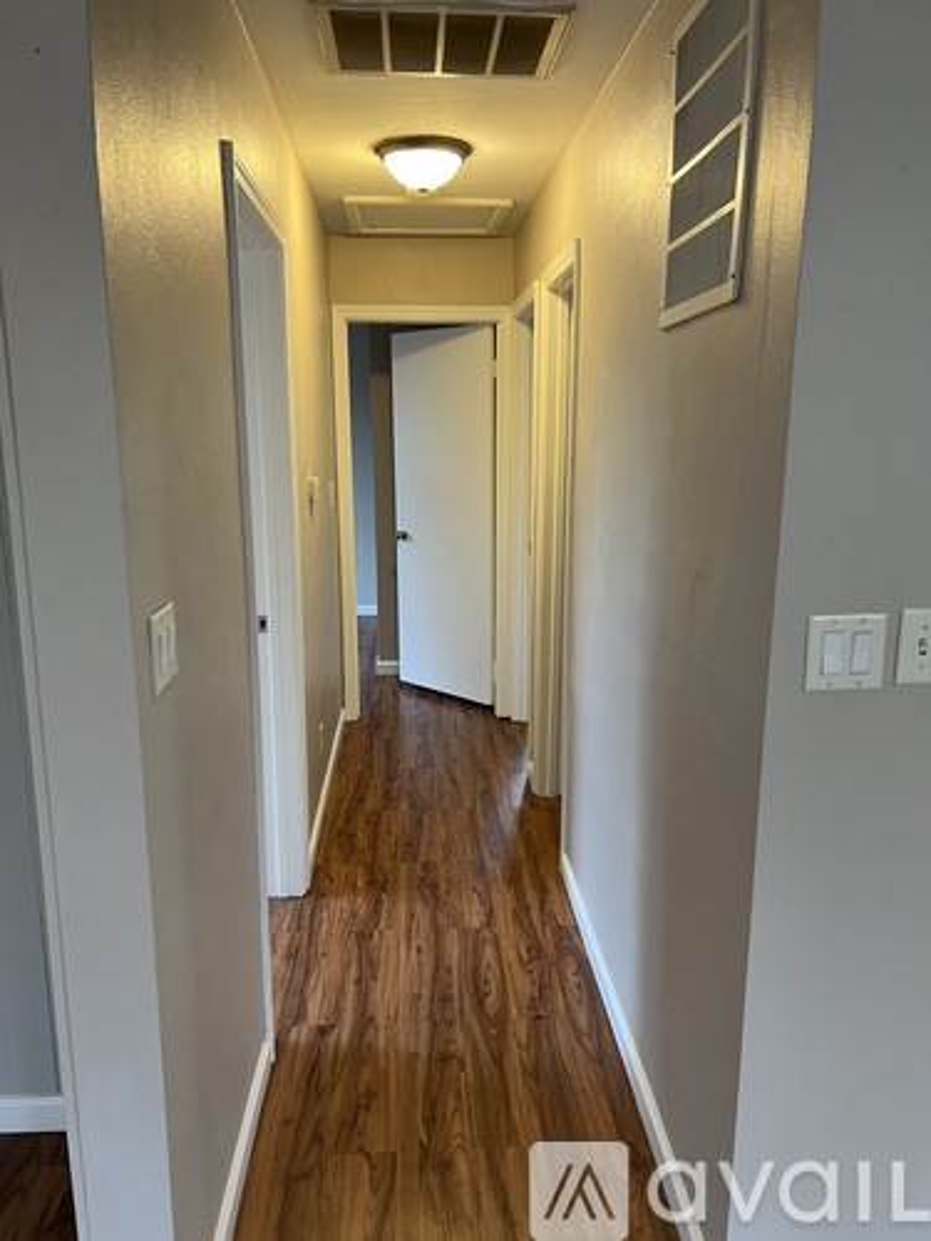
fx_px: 932
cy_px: 620
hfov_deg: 53.1
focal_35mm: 26
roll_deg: -0.4
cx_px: 466
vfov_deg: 67.3
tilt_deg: -12.1
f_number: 1.5
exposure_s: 1/60
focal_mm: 5.7
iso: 125
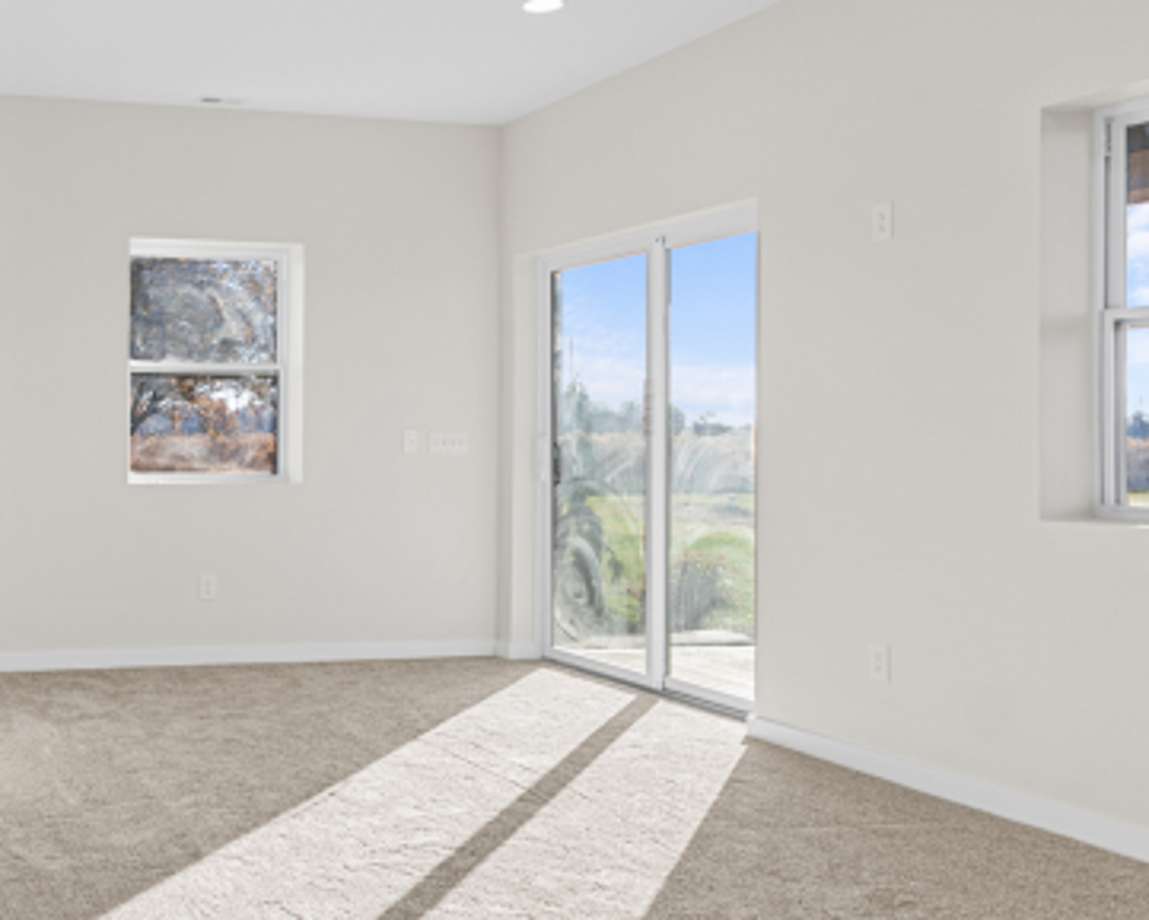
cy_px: 452
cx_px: 118
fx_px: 1292
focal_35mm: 38
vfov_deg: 39.2
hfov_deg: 43.8
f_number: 5
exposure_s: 1/40
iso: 125
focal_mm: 13
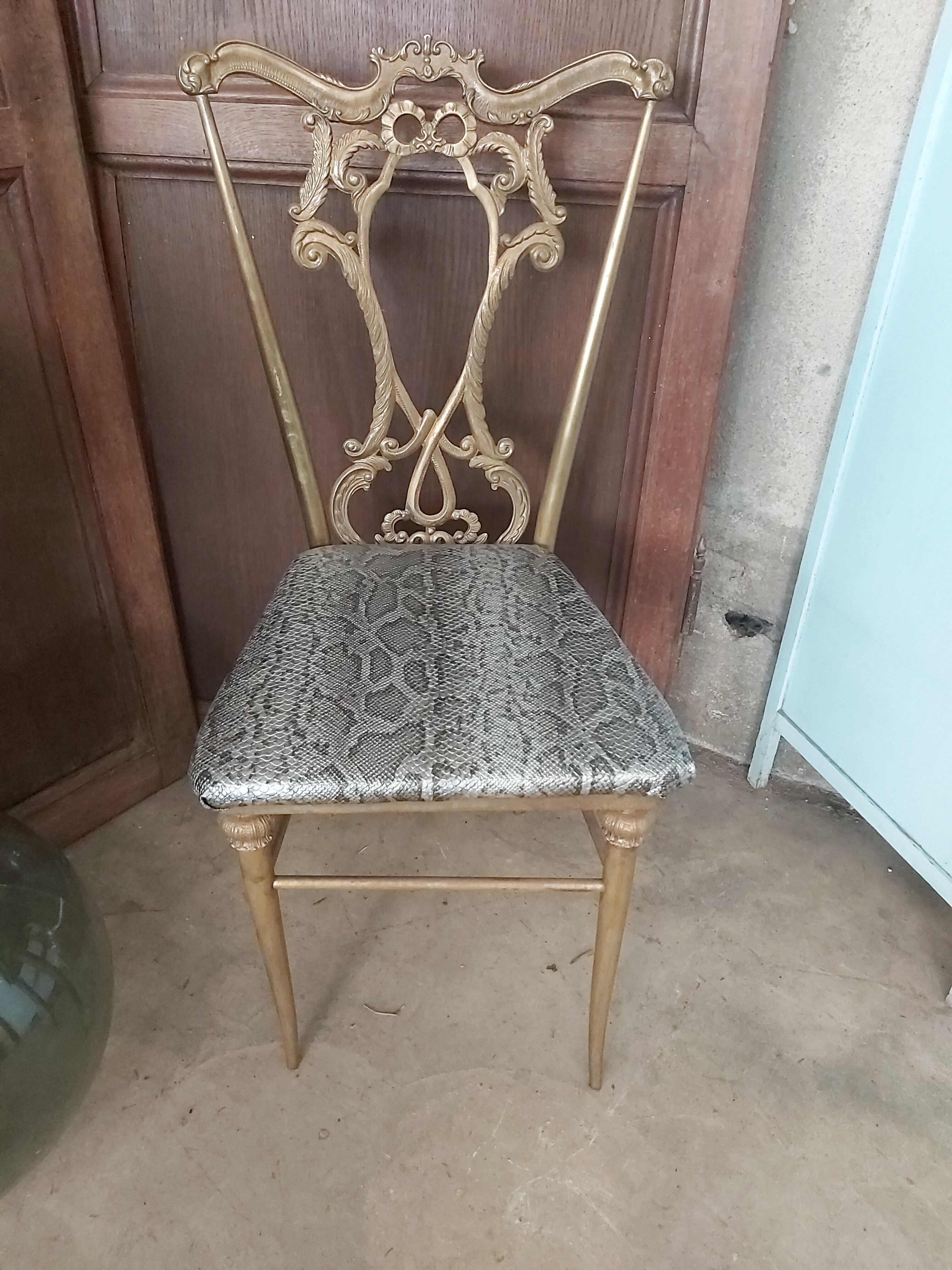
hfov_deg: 53.1
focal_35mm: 26
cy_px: 635
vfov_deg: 67.3
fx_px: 953
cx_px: 476
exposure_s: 1/25
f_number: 1.7
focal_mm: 3.92
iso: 640
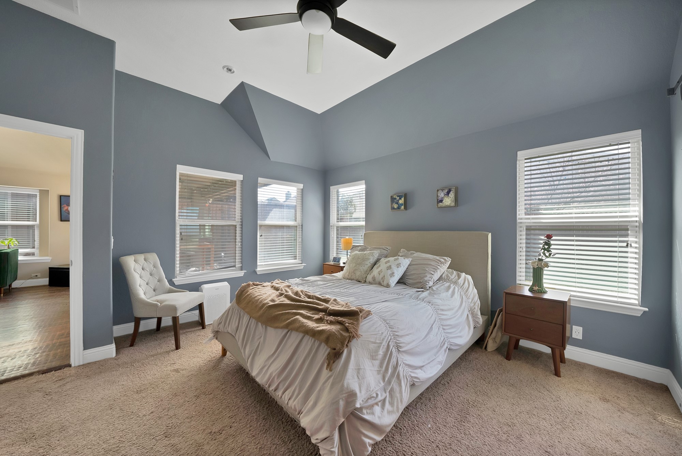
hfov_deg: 112.6
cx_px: 341
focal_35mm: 12
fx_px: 228
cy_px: 228
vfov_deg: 90.1
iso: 640
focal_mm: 12
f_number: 9
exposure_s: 1/15
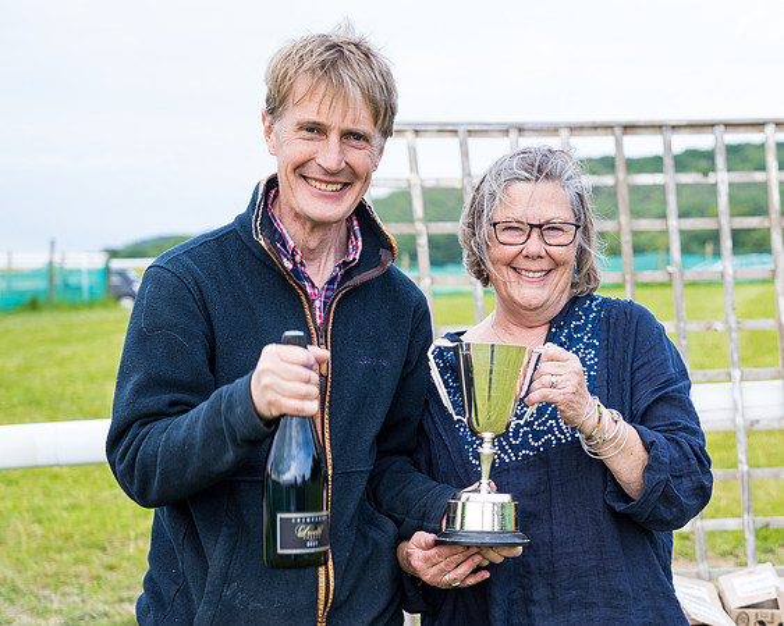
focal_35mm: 85
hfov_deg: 22.3
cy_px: 380
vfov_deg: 18.1
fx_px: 1961
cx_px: 624
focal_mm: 56
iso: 50
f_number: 4
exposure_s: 1/125
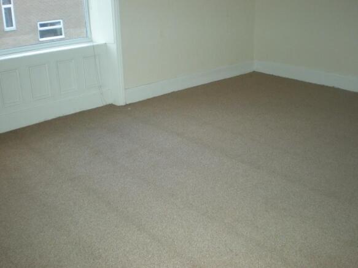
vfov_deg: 37.7
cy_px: 134
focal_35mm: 38
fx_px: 393
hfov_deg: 49.0
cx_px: 179
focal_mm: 6.3
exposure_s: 1/60
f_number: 3.1
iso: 248
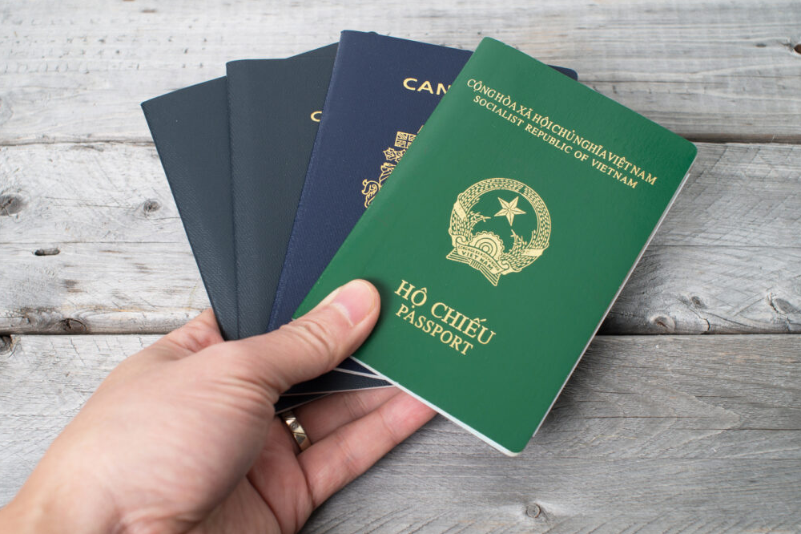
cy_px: 269
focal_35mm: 46
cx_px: 407
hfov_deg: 42.8
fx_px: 1023
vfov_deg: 29.2
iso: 100
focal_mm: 30
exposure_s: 1/125
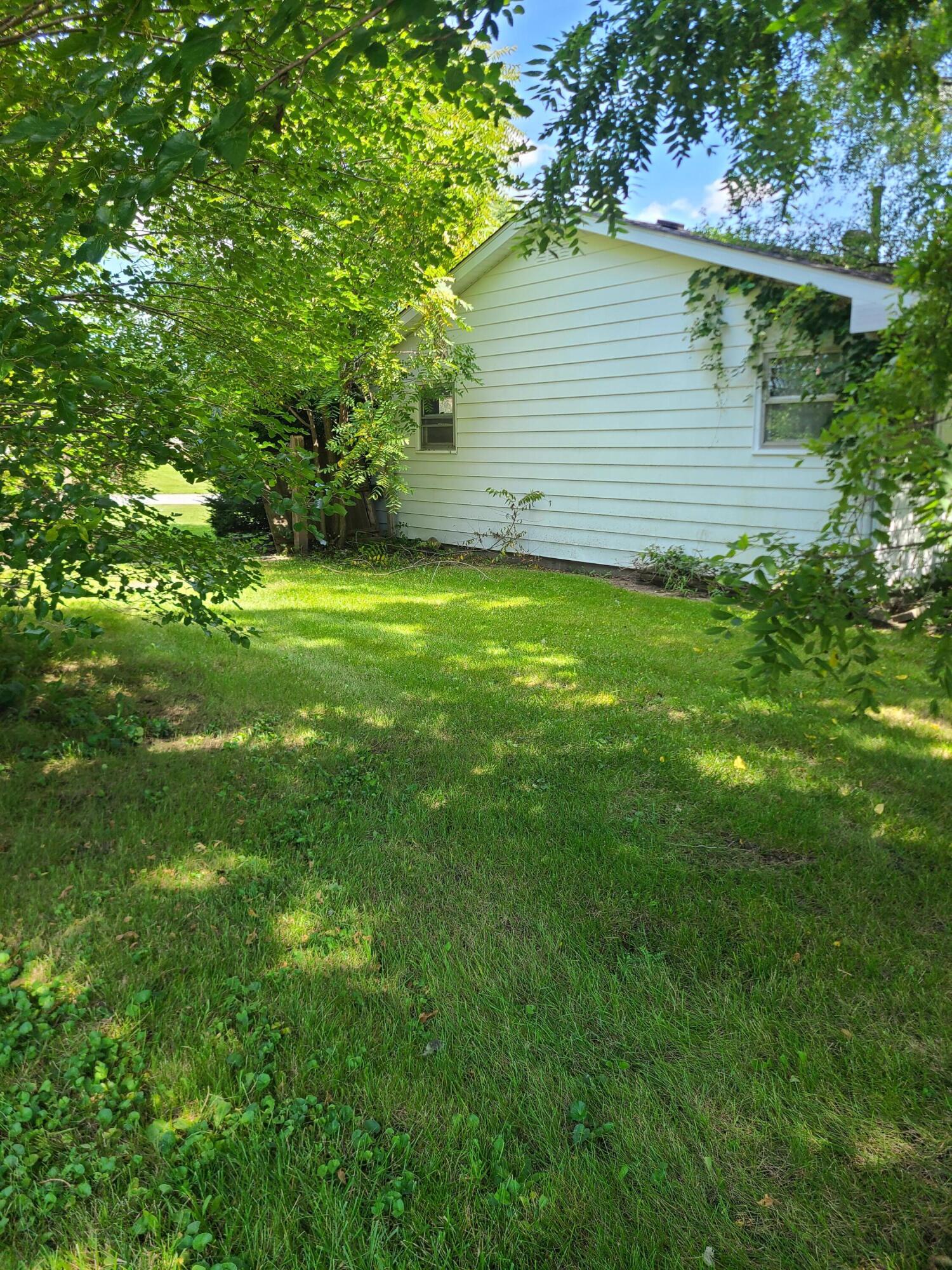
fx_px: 953
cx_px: 476
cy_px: 635
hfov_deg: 53.1
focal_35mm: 26
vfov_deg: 67.3
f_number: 1.8
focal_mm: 5.4
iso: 40
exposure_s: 1/245
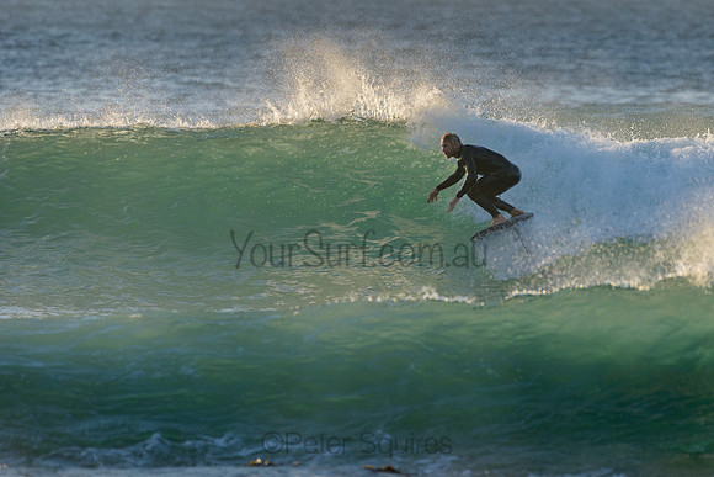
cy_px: 192
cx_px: 434
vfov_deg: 2.2
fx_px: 12163
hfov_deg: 3.4
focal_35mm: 613
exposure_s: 1/2000
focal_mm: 500
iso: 360
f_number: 5.6
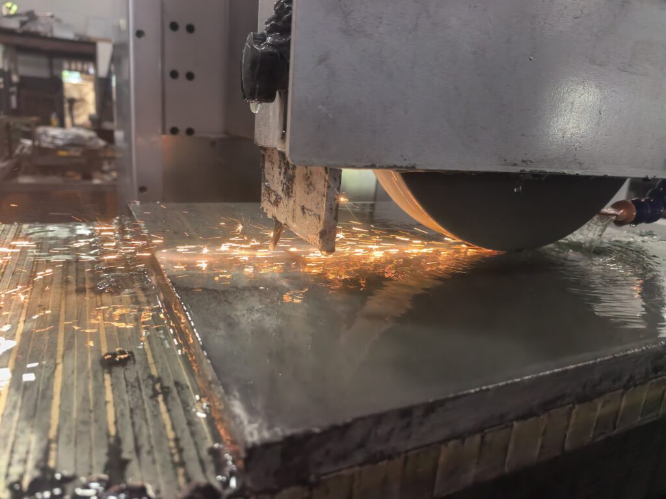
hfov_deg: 71.6
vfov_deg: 56.8
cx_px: 333
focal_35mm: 24
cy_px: 250
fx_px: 462
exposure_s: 1/685
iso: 2000
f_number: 2
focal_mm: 6.98
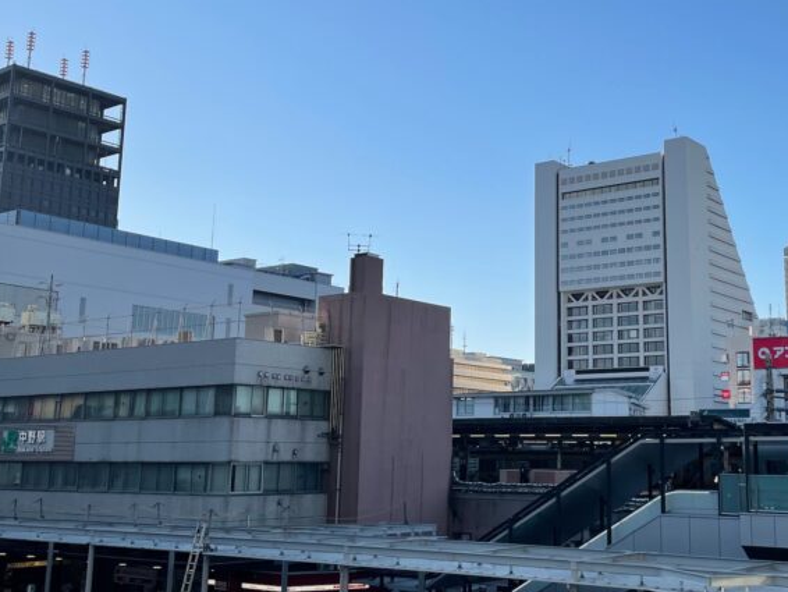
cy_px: 259
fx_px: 1070
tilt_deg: +10.8
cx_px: 490
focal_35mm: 47
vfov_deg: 30.9
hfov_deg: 40.2
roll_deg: -0.8
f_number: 1.6
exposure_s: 1/3205
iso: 32
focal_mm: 4.2
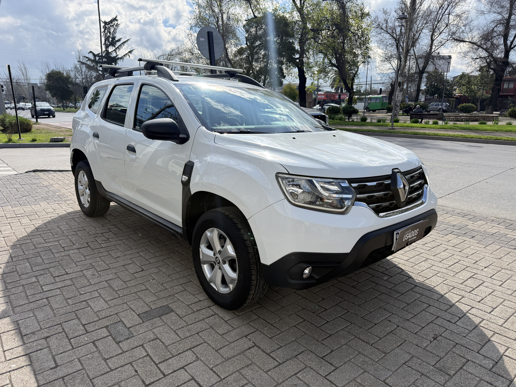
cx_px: 258
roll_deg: +0.2
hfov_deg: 71.6
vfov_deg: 56.8
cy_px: 194
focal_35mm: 24
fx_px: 358
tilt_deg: -14.0
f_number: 1.78
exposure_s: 1/4673
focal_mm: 6.76
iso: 125
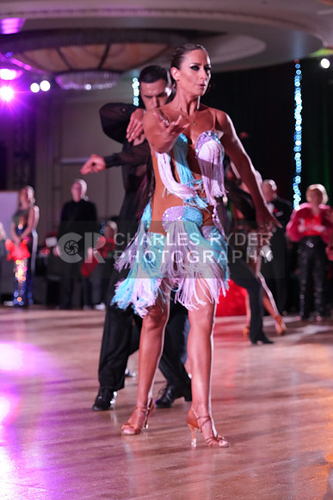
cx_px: 166
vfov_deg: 21.2
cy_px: 250
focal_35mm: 96
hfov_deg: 14.3
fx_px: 1331
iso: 6400
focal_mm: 96
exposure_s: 1/320
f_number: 5
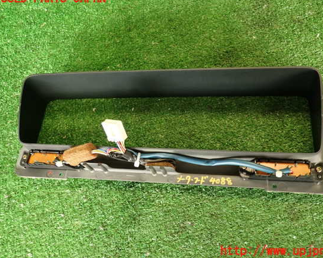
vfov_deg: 53.2
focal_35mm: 27
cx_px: 176
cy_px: 125
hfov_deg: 63.9
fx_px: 258
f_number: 2
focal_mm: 4.5
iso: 200
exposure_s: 1/40
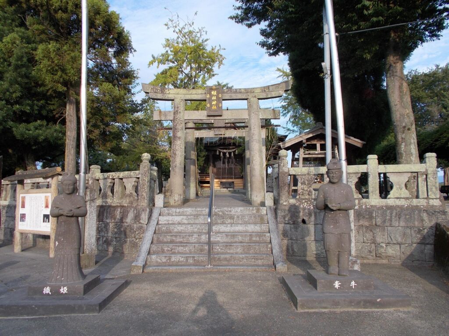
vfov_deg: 46.8
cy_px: 168
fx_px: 389
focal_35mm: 30
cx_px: 224
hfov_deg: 60.0
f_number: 3.4
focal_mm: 5.3
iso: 80
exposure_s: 1/400
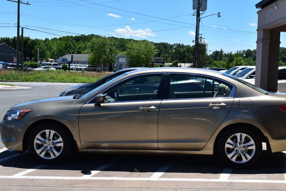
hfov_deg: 38.4
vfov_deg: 26.2
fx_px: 410
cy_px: 94
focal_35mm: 52
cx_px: 155
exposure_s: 1/500
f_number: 11
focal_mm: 29
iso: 320
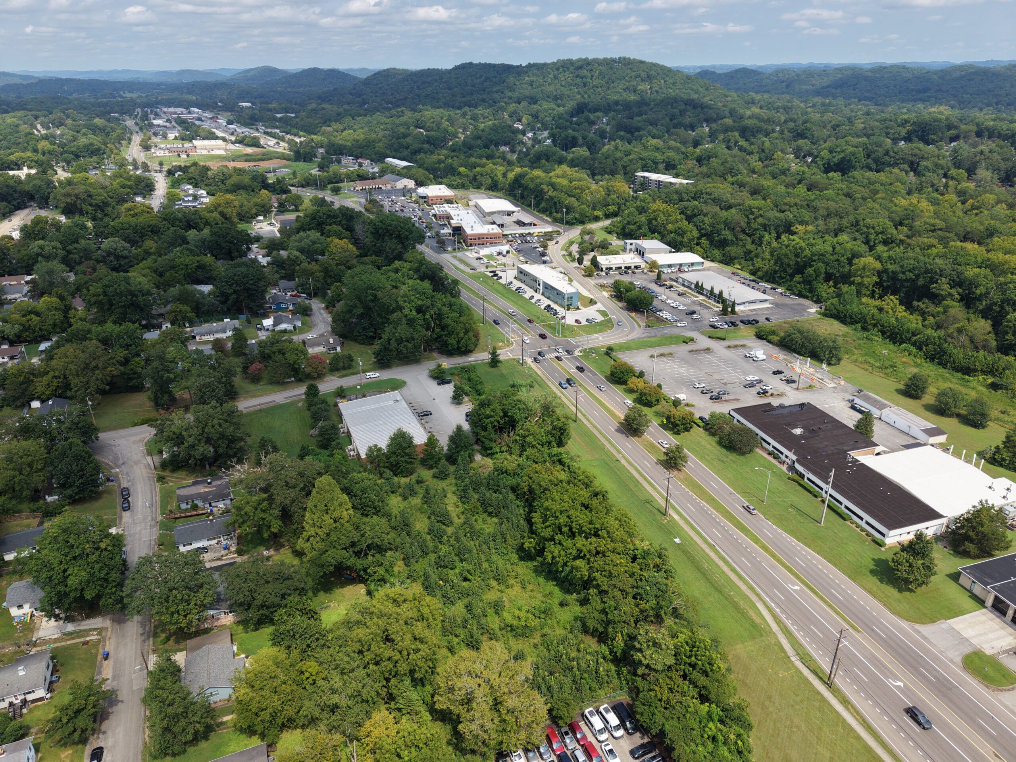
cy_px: 381
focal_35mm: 23
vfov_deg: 58.9
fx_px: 675
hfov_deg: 73.9
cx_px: 508
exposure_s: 1/6000
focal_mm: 8.67
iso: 280
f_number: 1.8
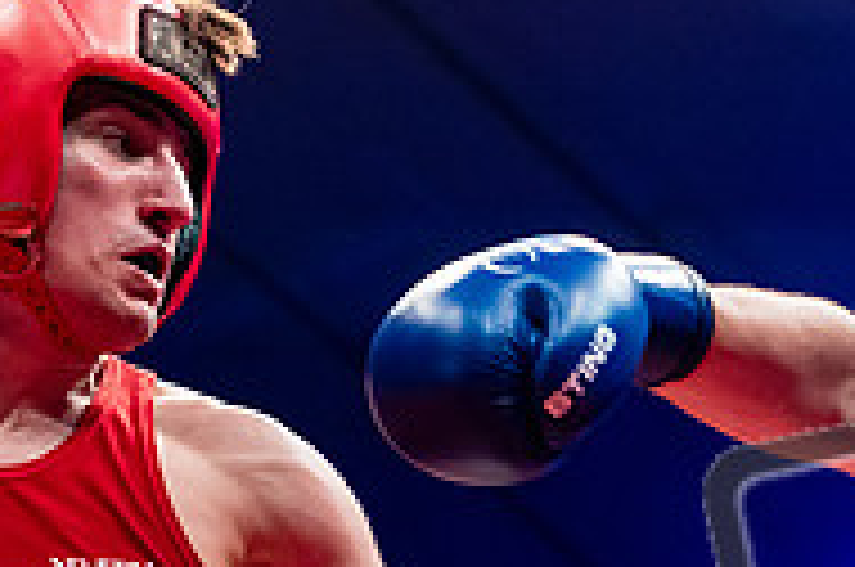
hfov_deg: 13.4
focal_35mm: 153
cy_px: 524
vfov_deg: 8.9
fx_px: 3628
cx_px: 716
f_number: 2.8
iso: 4000
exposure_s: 1/1000
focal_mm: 50
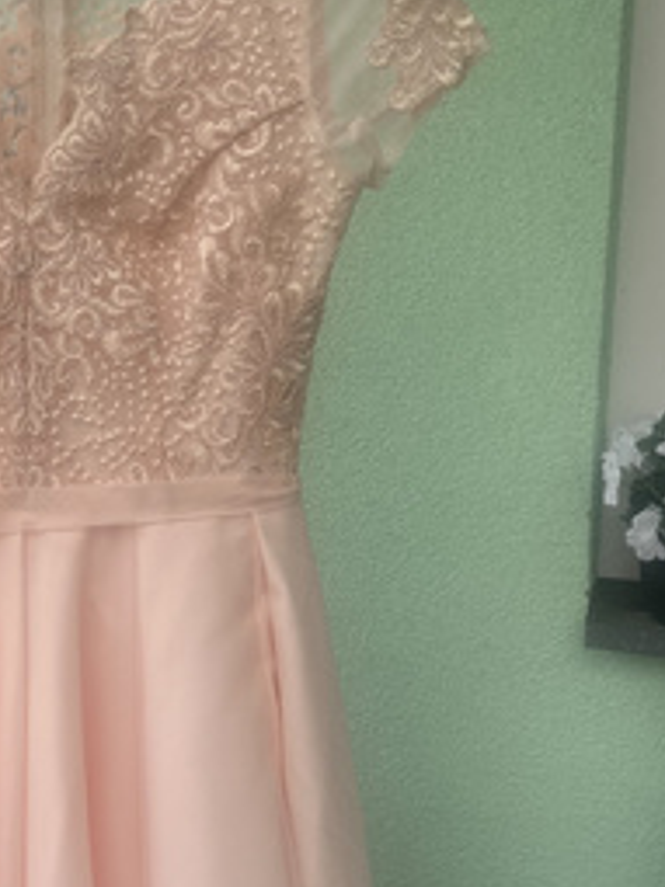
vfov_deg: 37.4
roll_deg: +0.9
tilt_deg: -9.9
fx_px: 1307
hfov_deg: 27.6
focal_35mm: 51
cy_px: 518
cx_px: 85
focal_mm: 5.1
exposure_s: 1/816
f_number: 1.6
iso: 50
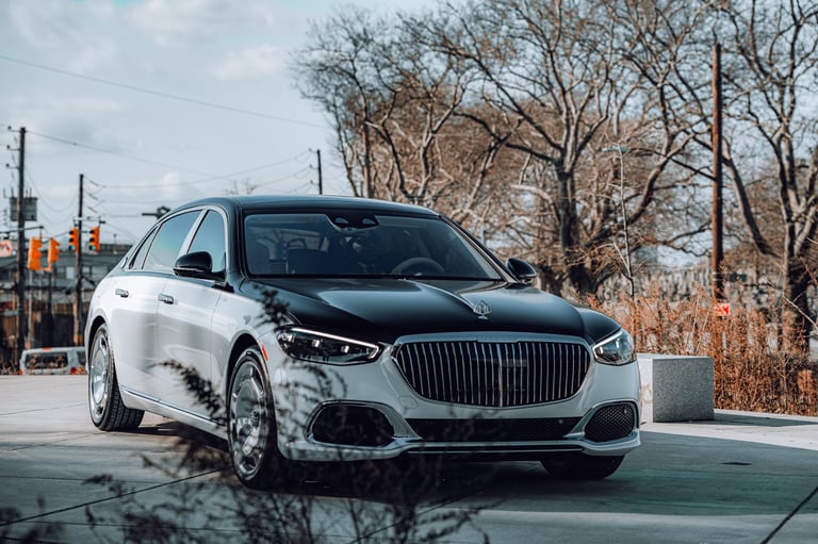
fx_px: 1930
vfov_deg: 16.1
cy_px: 272
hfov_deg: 23.9
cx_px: 409
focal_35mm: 85
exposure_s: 1/200
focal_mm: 85
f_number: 4
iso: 100
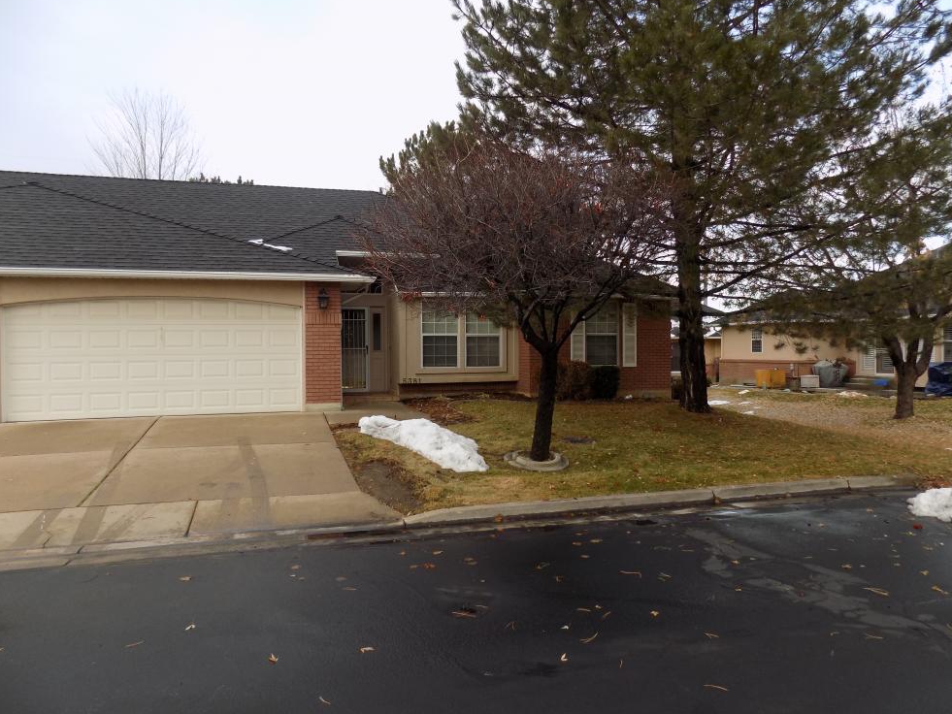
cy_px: 358
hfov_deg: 71.6
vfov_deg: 56.8
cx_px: 478
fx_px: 660
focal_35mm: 24
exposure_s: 1/100
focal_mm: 4
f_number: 3.1
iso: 80
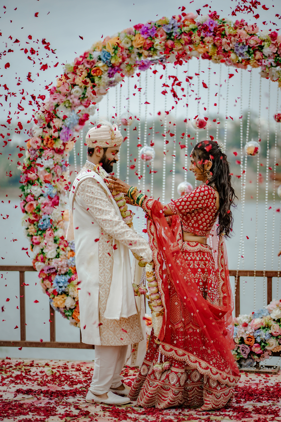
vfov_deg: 23.9
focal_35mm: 85
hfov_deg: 16.1
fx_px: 995
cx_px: 140
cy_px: 211
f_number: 1.4
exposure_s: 1/3200
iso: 160
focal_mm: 85
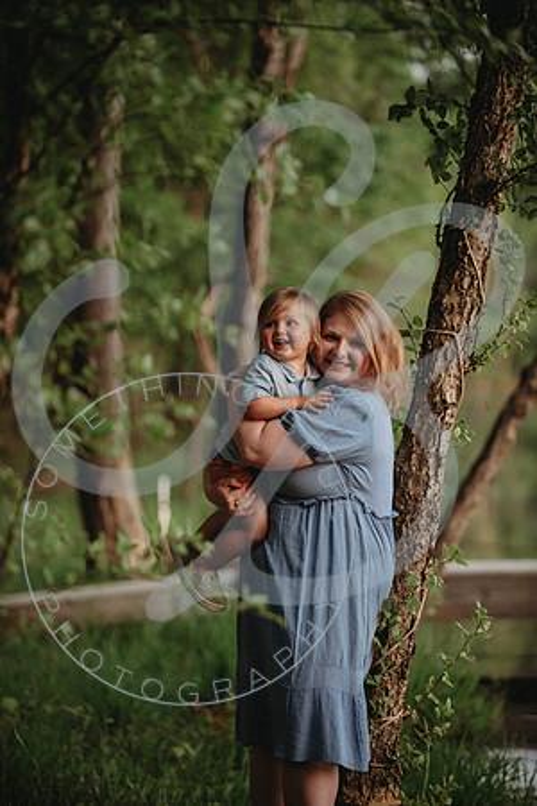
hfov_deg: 8.9
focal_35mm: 155
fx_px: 3468
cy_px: 403
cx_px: 268
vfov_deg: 13.2
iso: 400
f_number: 2.8
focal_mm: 155
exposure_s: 1/200
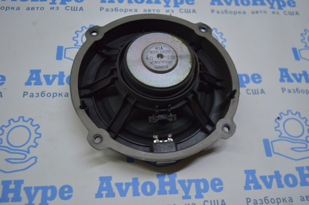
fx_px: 309
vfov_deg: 36.8
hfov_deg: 53.2
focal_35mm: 36
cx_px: 154
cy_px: 102
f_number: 4
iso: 400
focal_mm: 24
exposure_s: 1/160
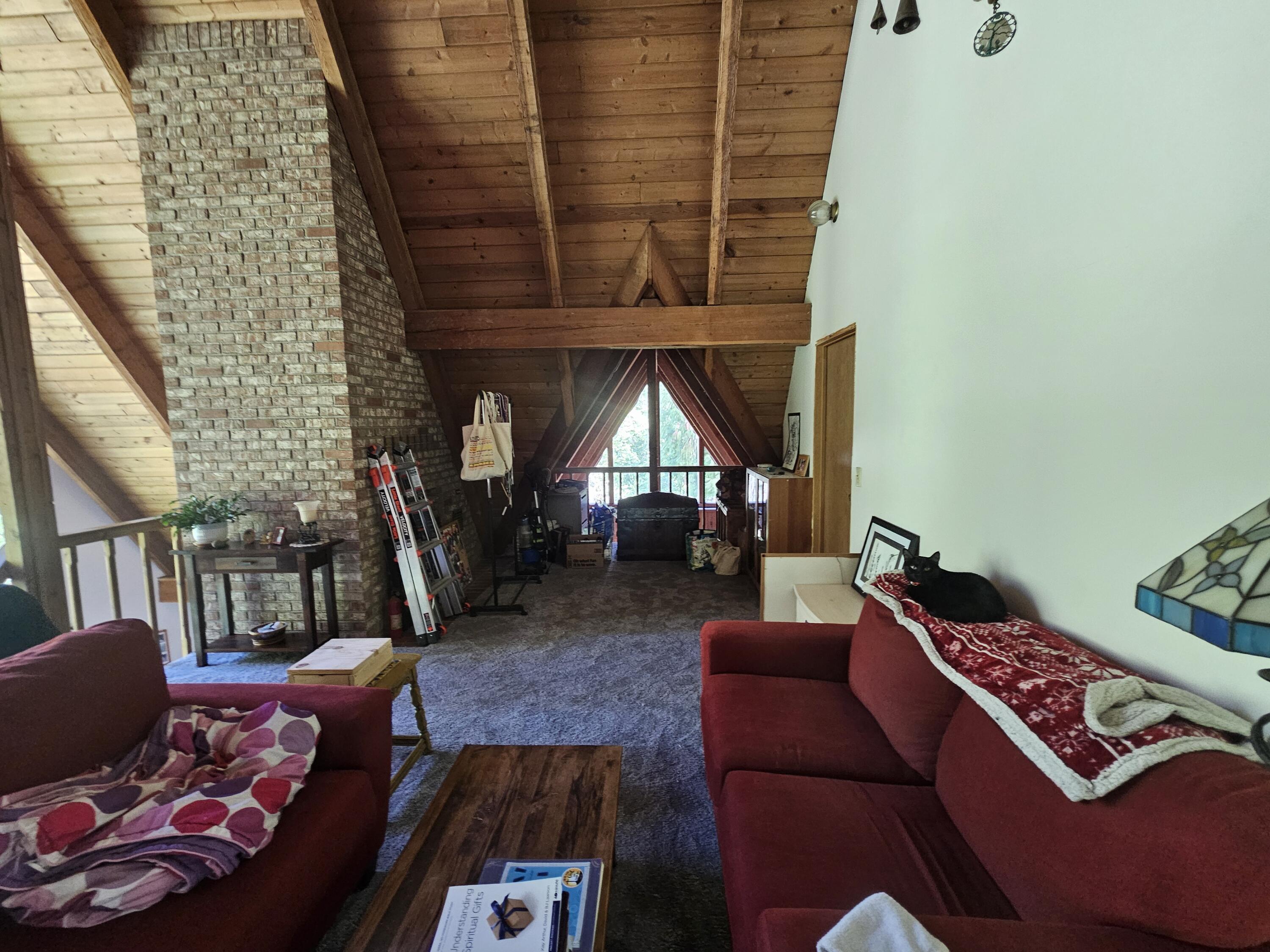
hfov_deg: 106.2
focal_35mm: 13
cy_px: 476
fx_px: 477
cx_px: 635
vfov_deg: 89.9
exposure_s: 1/30
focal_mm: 2.2
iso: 320
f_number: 2.2
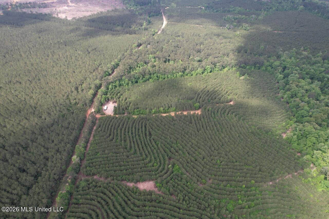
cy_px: 110
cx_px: 164
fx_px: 201
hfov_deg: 78.6
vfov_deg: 57.2
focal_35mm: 22
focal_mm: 8.4
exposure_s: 1/640
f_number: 2.8
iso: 100
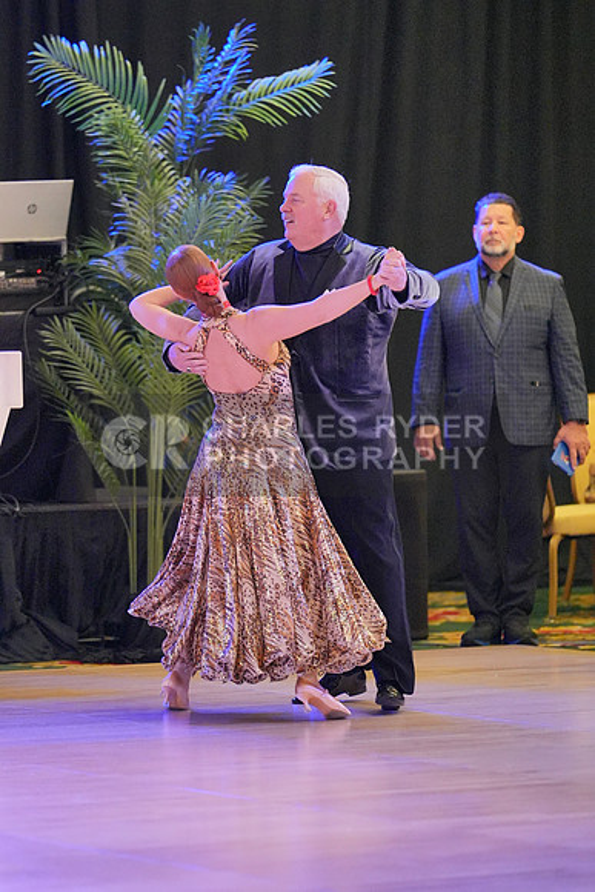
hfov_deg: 6.1
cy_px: 446
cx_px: 298
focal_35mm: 225
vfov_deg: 9.1
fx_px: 5574
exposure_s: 1/500
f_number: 2
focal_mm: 150
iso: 6400
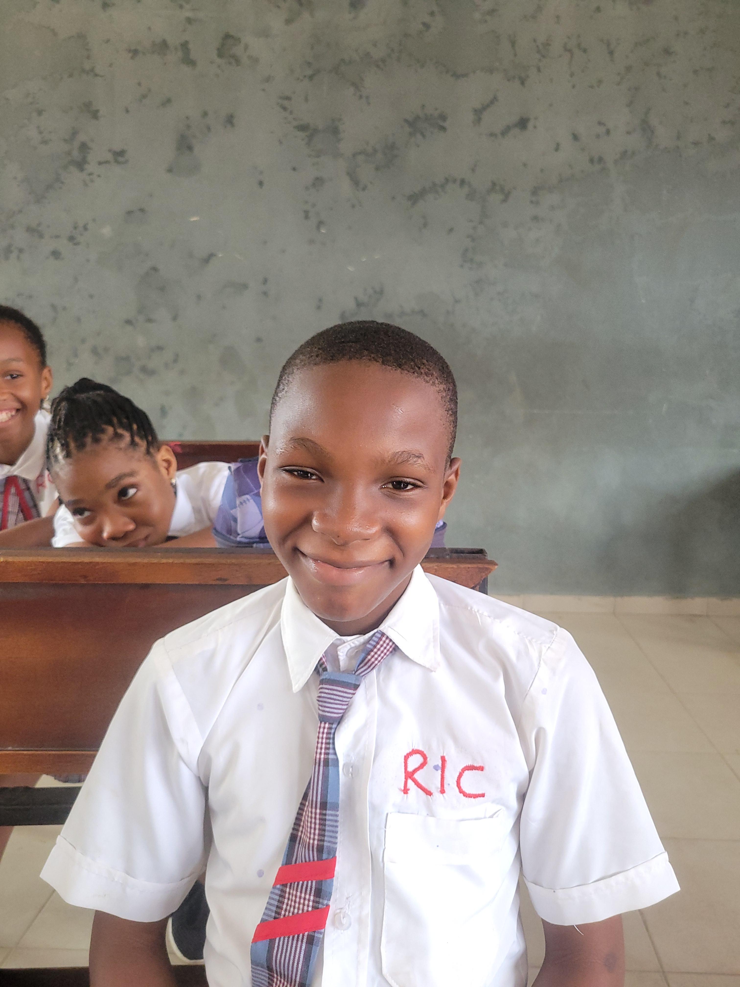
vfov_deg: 67.3
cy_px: 494
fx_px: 741
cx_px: 370
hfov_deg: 53.1
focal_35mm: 26
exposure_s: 1/120
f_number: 1.8
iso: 250
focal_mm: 5.4
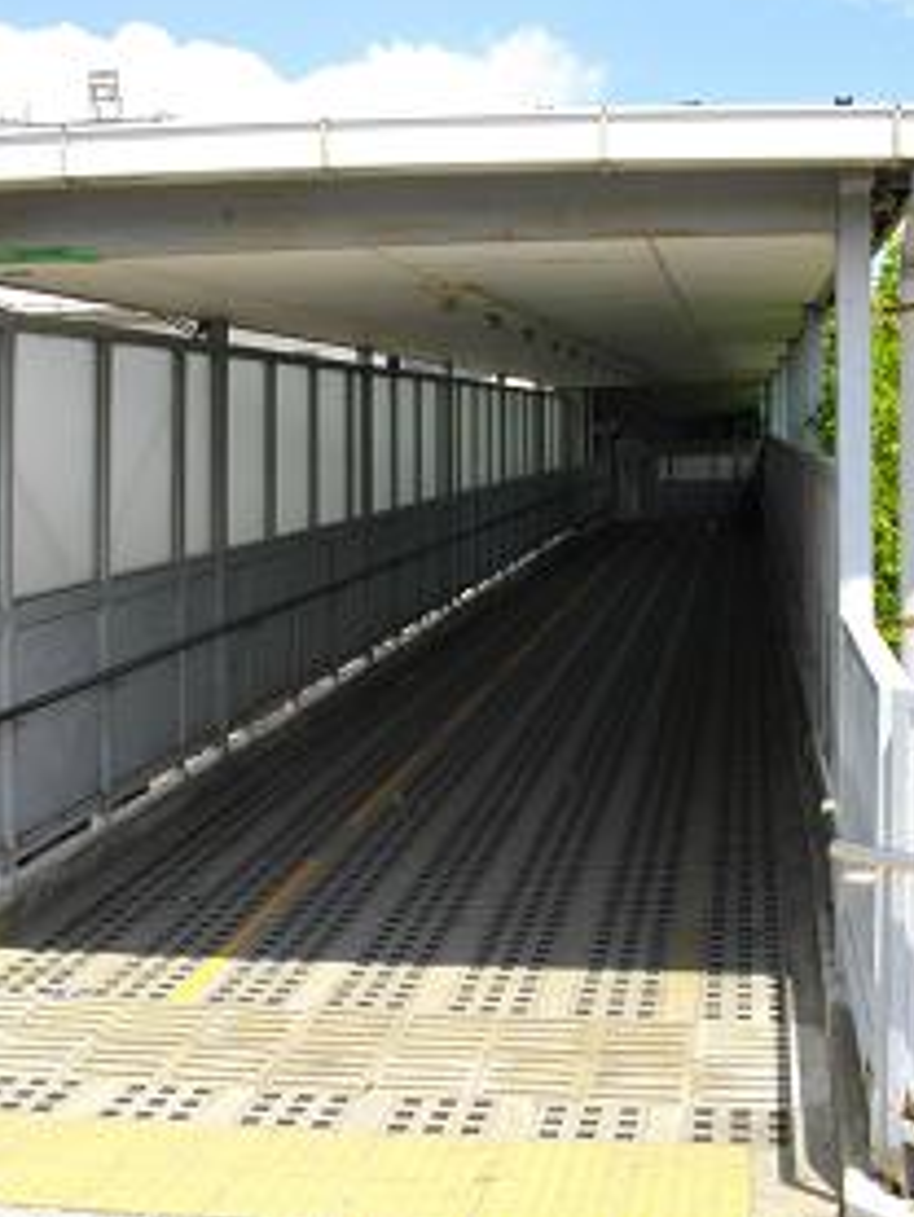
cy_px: 589
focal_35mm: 45
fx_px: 1583
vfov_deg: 42.1
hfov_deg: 32.1
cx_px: 530
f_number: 5.5
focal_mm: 5.7
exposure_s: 1/250
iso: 100
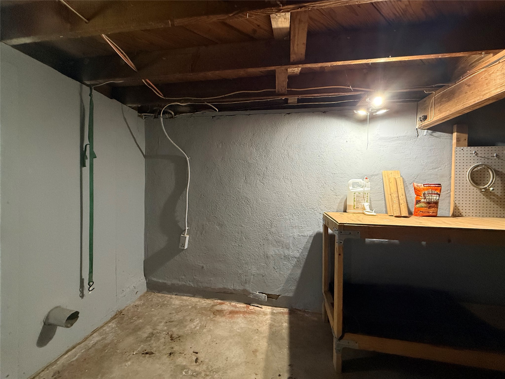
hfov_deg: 102.1
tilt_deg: -0.1
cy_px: 190
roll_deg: -0.9
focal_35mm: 14
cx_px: 252
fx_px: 204
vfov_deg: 85.7
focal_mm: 2.22
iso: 400
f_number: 2.2
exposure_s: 1/64
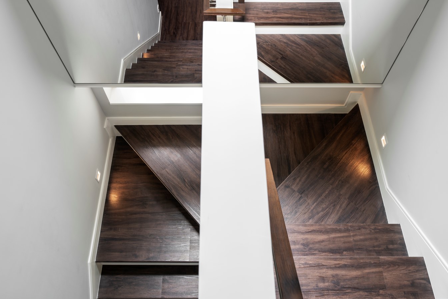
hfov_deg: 63.6
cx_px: 238
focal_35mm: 29
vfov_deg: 44.8
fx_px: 361
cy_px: 126
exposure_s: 1/25
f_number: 6.3
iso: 250
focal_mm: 24
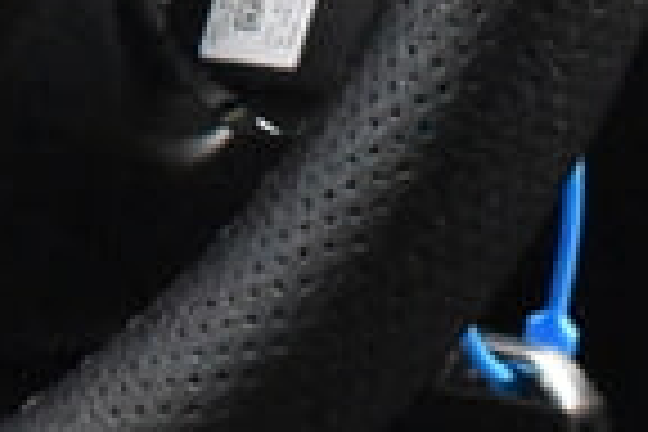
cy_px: -436
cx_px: -446
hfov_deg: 7.1
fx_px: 5076
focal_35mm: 282
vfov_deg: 4.8
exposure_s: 1/50
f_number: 4.2
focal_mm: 30
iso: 9000
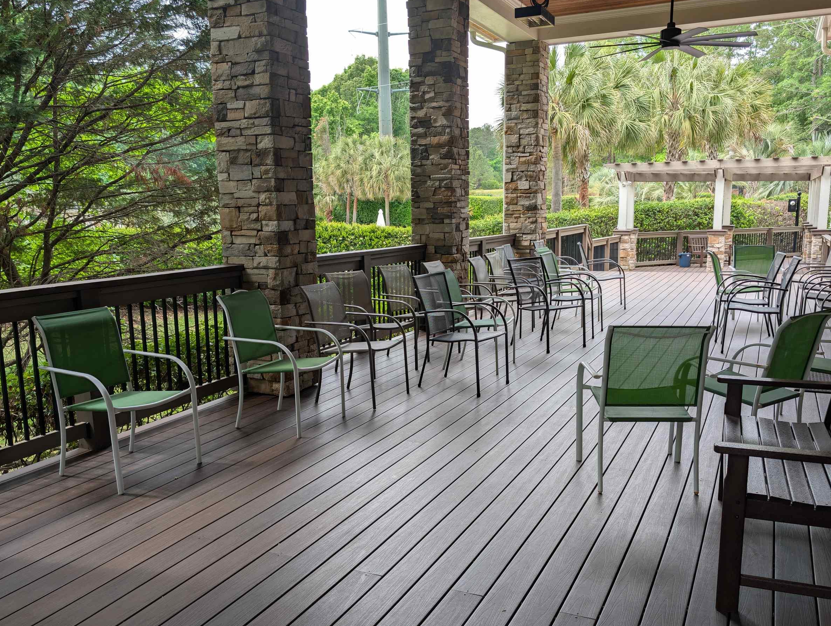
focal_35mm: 31
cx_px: 402
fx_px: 745
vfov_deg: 45.5
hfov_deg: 58.3
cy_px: 349
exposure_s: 1/200
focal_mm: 6.9
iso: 25
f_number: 1.68
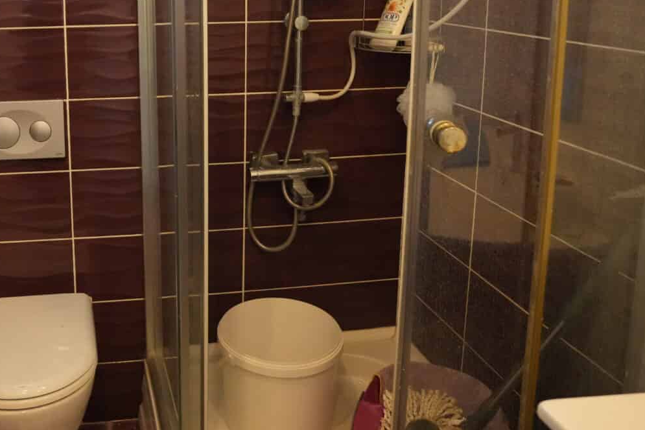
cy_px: 75
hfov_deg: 51.6
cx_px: 147
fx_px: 627
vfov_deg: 36.3
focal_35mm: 35
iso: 5000
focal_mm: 17
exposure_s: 1/160
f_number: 2.8
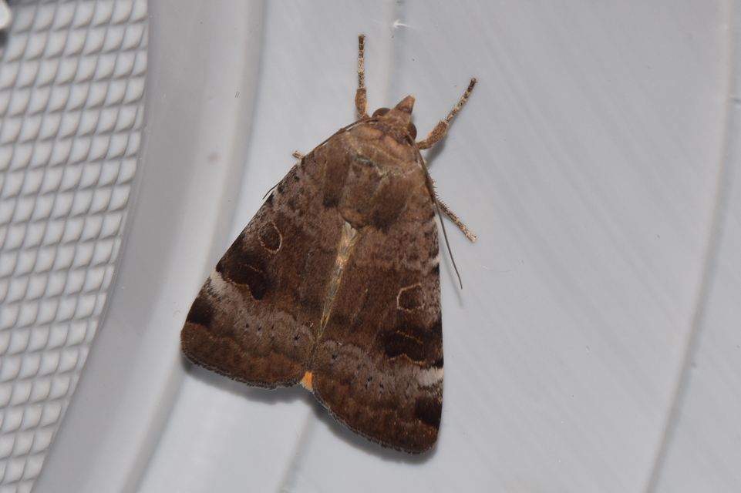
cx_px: 370
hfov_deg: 9.8
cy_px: 246
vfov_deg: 6.5
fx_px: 4321
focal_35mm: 210
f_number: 16
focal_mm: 140
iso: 100
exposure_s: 1/200
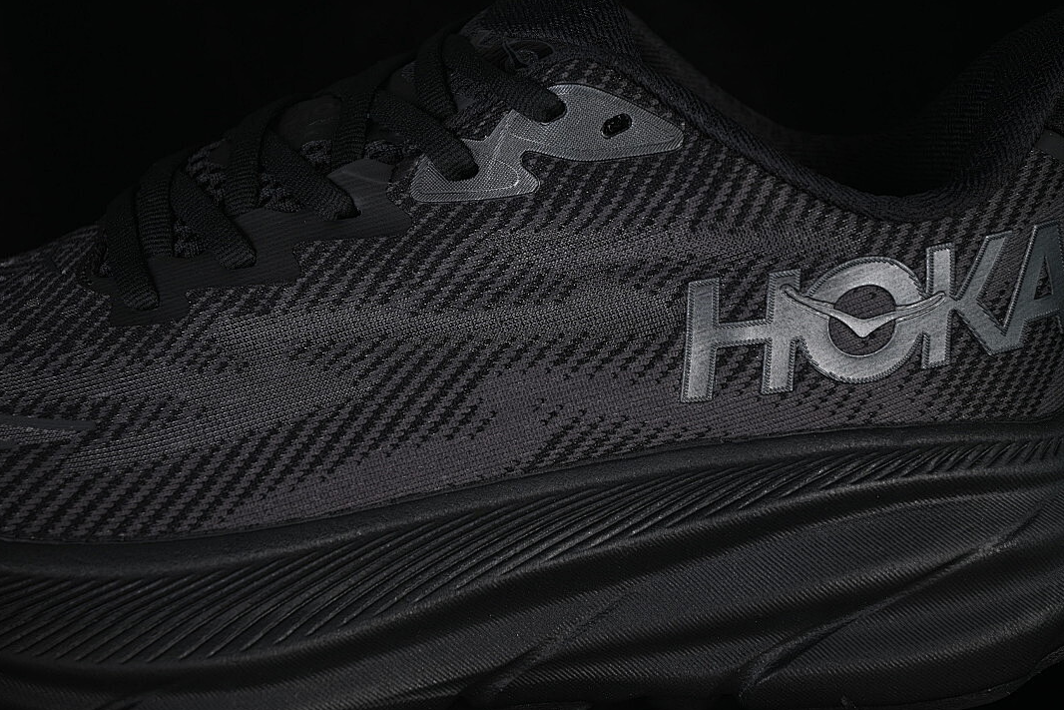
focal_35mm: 76
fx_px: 2246
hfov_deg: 26.6
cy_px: 356
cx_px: 535
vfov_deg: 18.0
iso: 160
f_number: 6.3
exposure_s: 1/50
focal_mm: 50
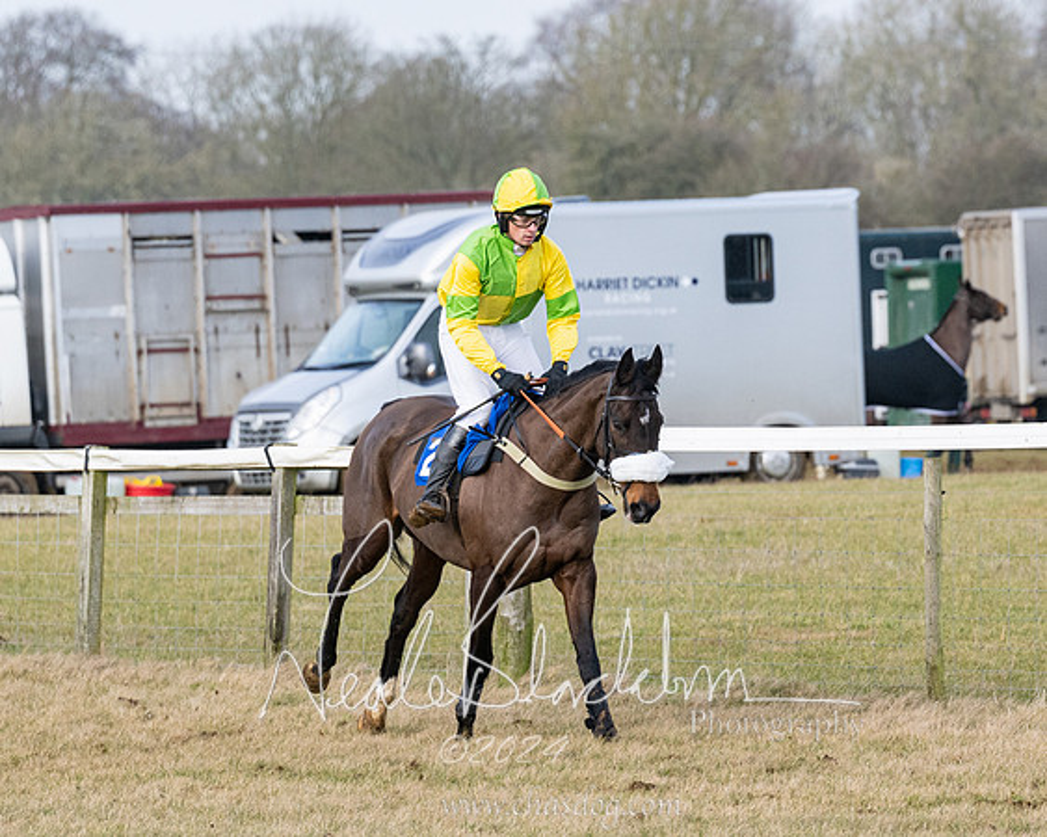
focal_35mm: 399
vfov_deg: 3.9
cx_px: 695
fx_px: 12375
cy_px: 466
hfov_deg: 4.8
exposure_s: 1/1250
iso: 400
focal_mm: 175
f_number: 5
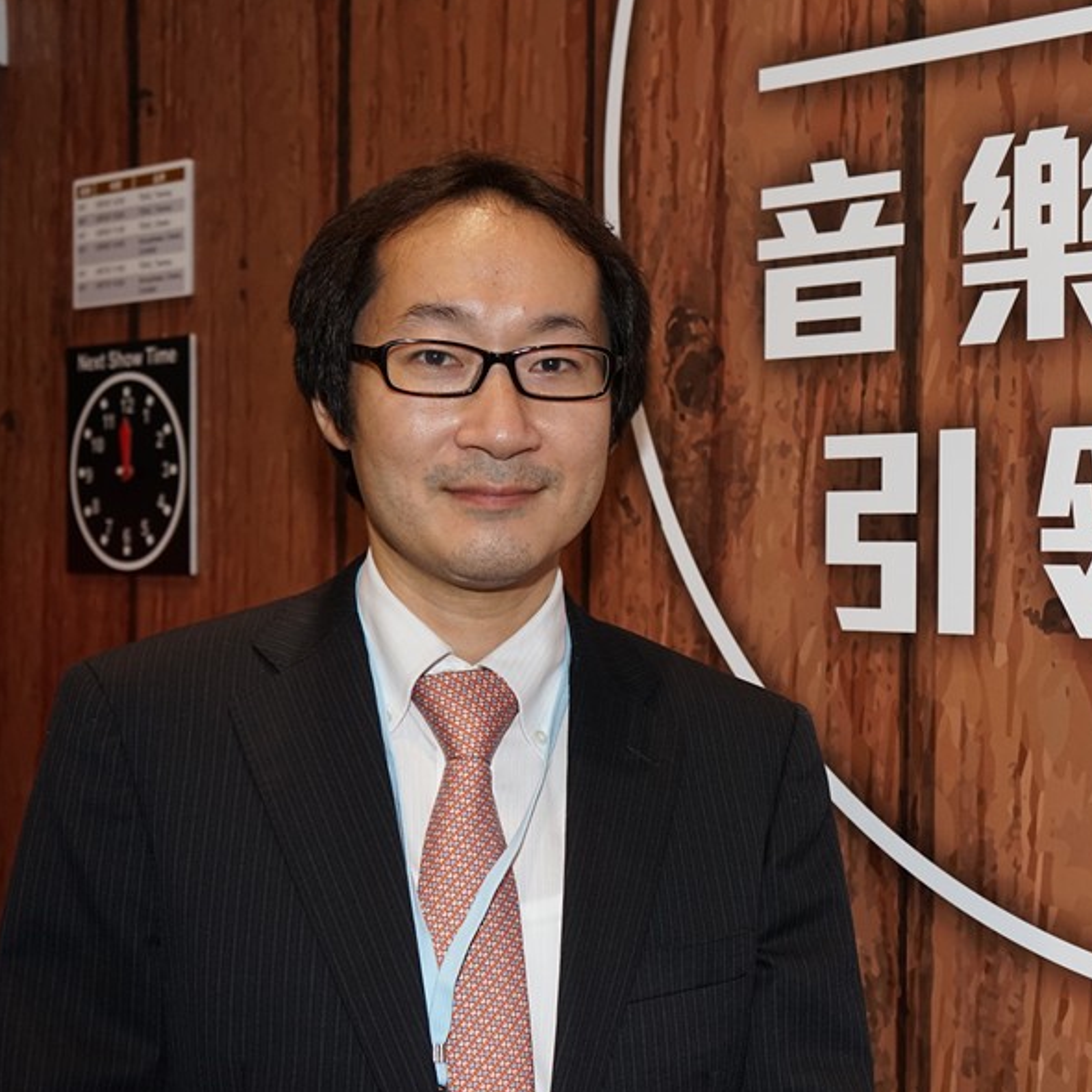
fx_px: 2034
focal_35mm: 57
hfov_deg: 29.6
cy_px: 546
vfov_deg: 30.0
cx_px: 796
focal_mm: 44
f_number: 5.6
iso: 1000
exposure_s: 1/125
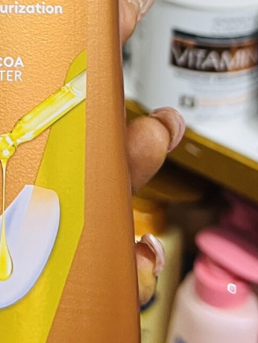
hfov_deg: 14.2
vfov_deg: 18.0
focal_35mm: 103
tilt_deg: -22.6
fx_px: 1023
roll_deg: -1.6
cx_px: 13
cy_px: -83
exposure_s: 1/50
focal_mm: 5.7
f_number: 1.5
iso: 125
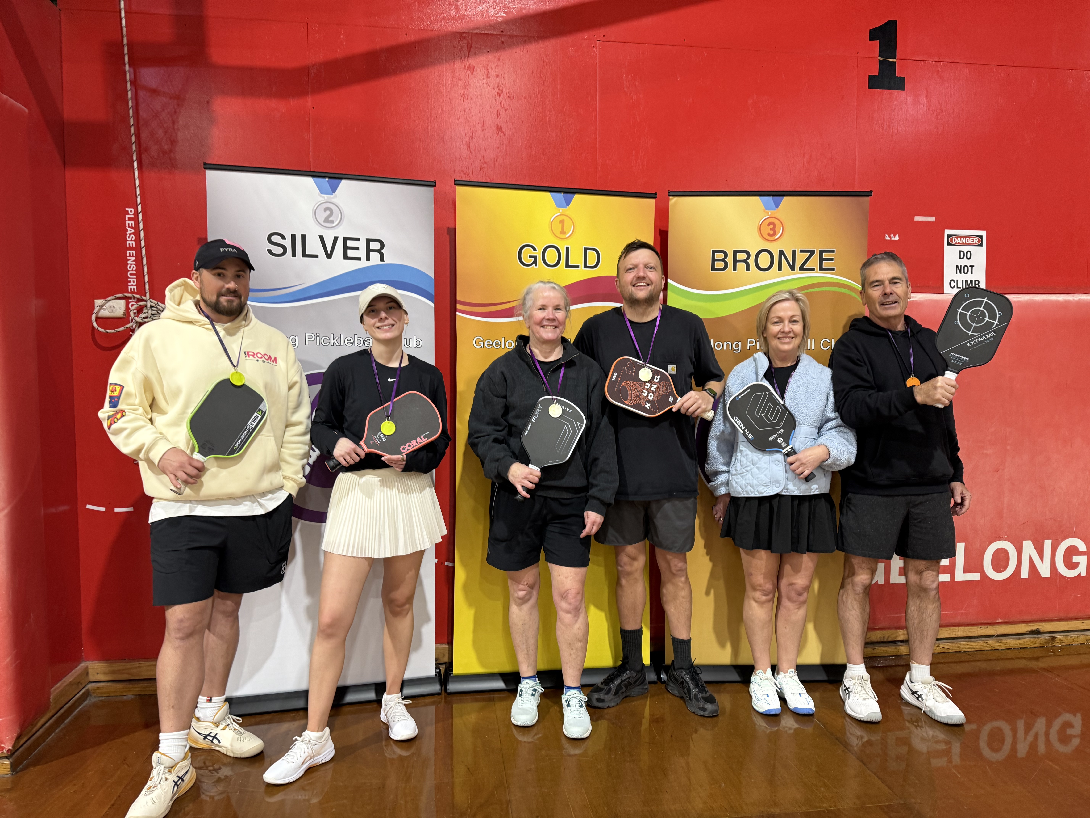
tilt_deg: -5.7
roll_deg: -0.4
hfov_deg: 71.6
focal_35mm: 24
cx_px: 545
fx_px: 756
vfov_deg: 56.8
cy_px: 409
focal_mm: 6.76
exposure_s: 1/50
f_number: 1.78
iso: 160
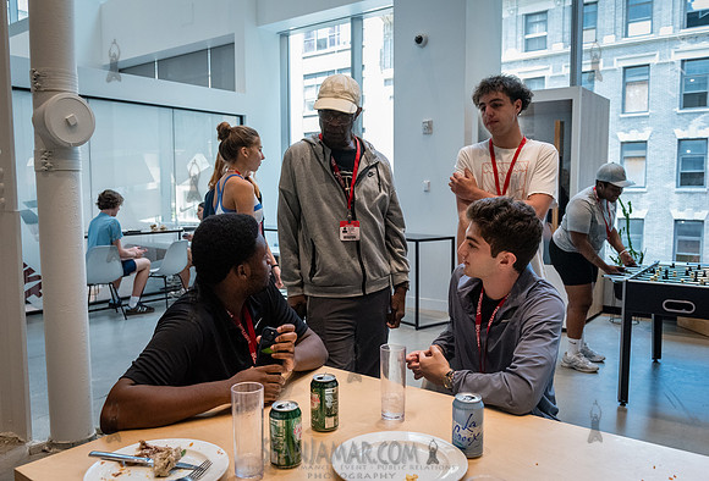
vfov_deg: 43.7
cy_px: 243
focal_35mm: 30
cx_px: 344
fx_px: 601
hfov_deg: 61.1
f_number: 4.5
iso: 5000
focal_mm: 29
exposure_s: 1/640
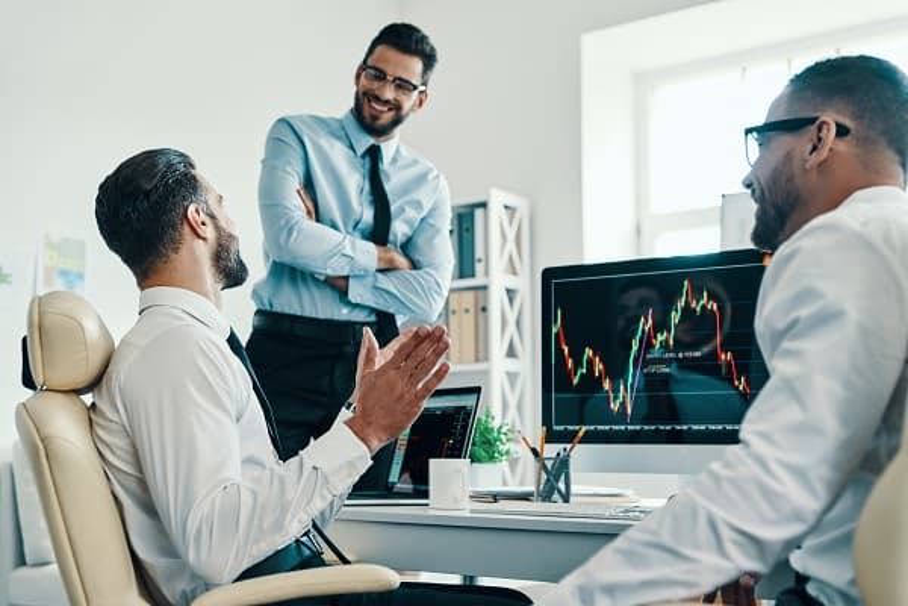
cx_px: 454
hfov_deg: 39.6
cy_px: 303
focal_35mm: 50
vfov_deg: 27.0
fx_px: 1261
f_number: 3.2
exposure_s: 1/160
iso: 800
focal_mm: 50
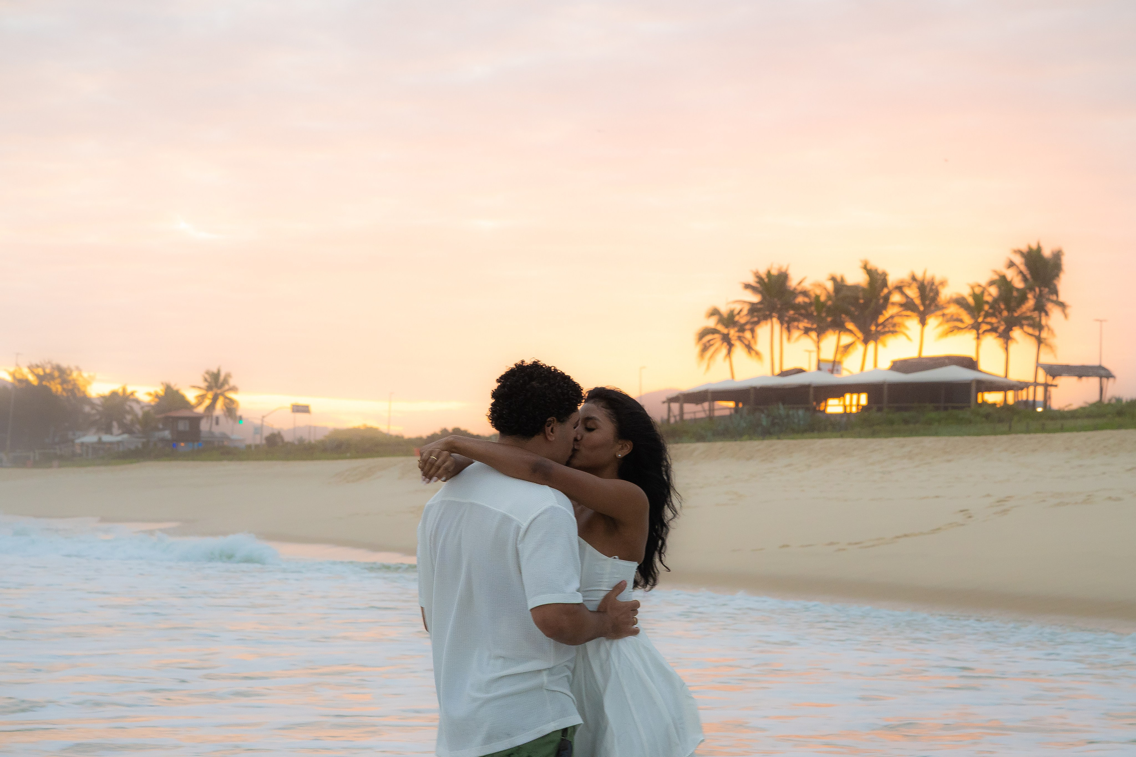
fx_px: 2653
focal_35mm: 84
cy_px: 378
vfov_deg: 16.2
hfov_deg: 24.2
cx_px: 568
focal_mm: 56
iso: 800
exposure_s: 1/100
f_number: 6.3
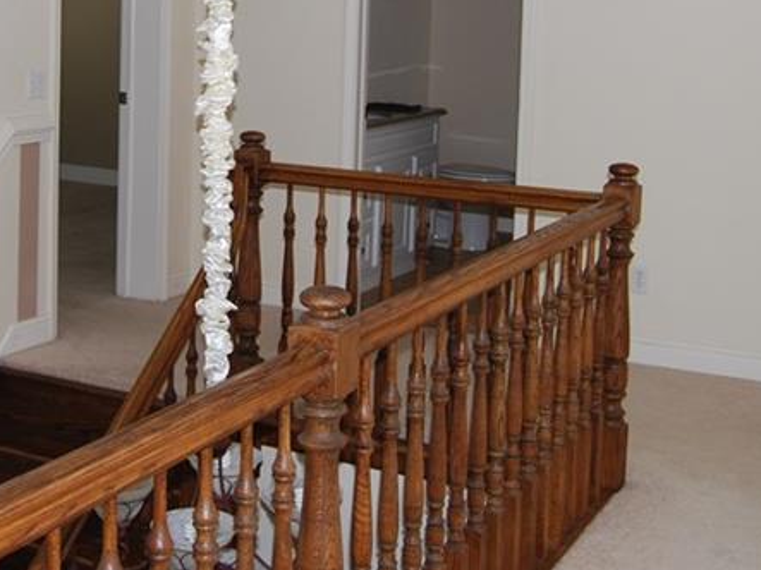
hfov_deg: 31.8
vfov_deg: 23.9
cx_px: 234
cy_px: 86
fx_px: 1319
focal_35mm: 60
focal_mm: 18
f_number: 3.5
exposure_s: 1/60
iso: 200
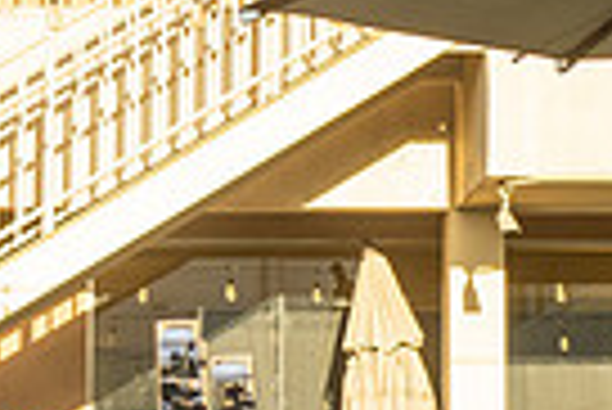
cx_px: -400
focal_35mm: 265
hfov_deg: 7.6
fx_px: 4510
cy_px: 588
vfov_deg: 5.2
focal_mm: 62
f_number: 5.6
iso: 500
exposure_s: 1/640
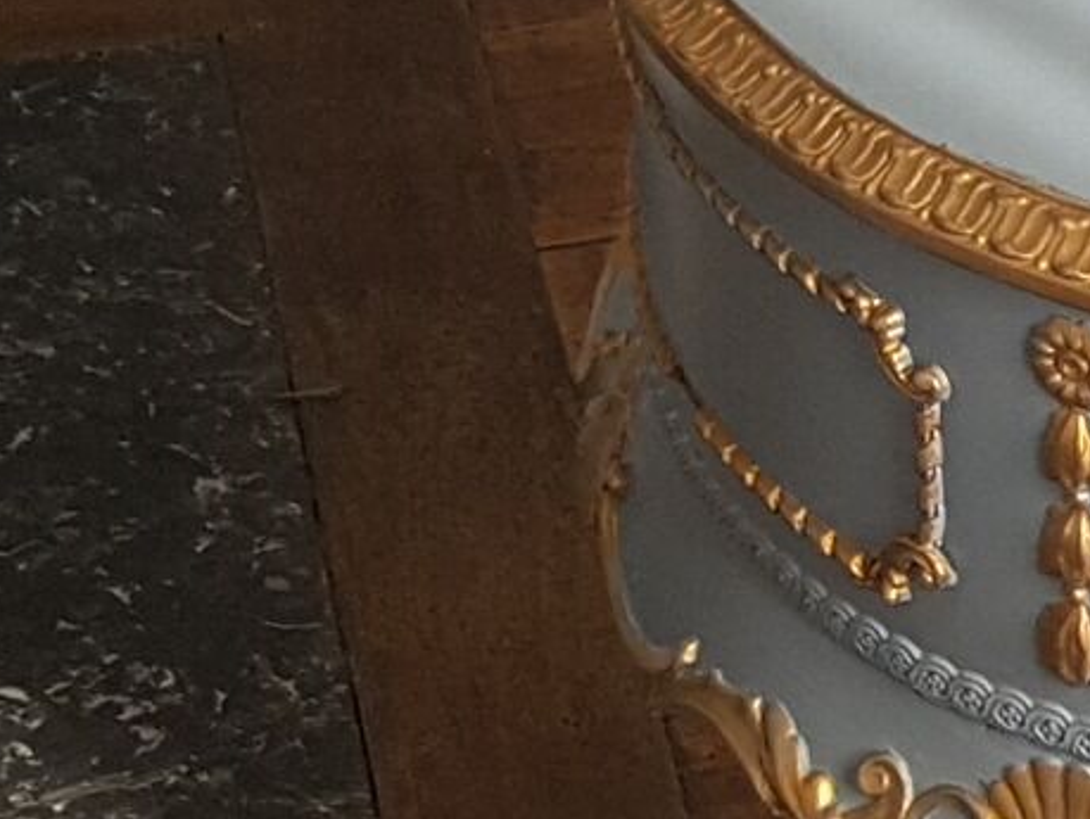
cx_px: 3040
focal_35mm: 163
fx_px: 5137
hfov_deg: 9.8
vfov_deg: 9.0
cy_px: -261
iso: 64
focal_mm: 4.2
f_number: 1.7
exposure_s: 1/102
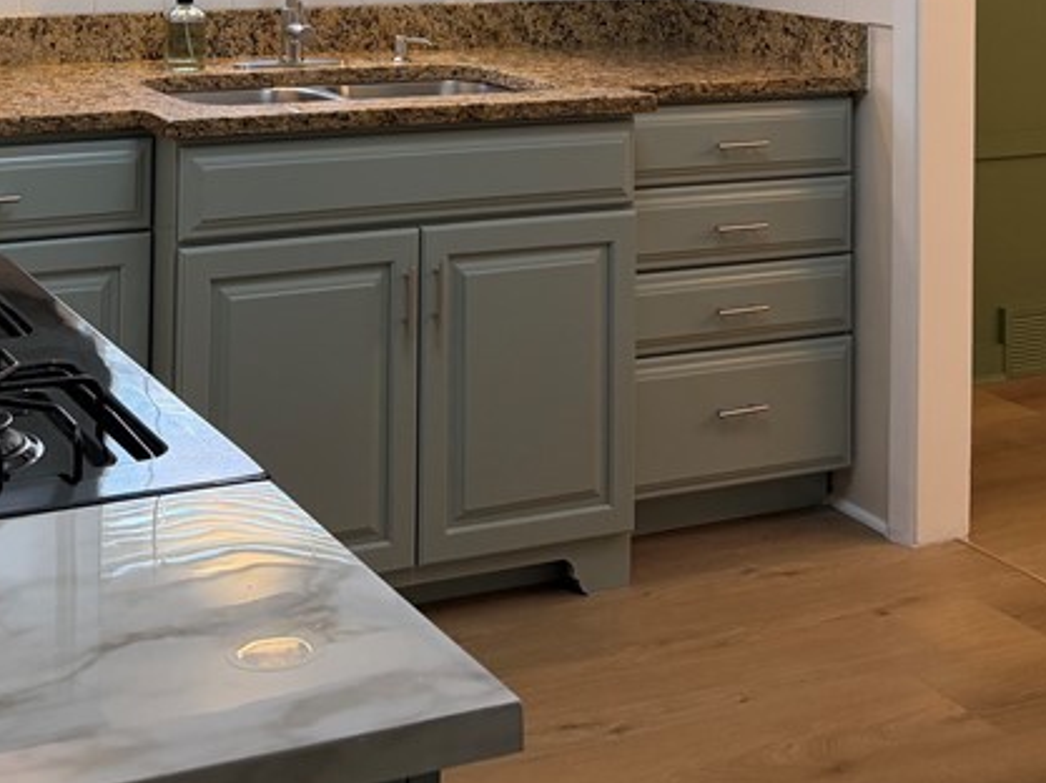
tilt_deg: +0.7
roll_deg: +0.1
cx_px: 298
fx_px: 1781
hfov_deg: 32.3
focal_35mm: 59
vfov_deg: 22.8
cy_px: -158
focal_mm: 6.76
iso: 160
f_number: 1.78
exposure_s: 1/124
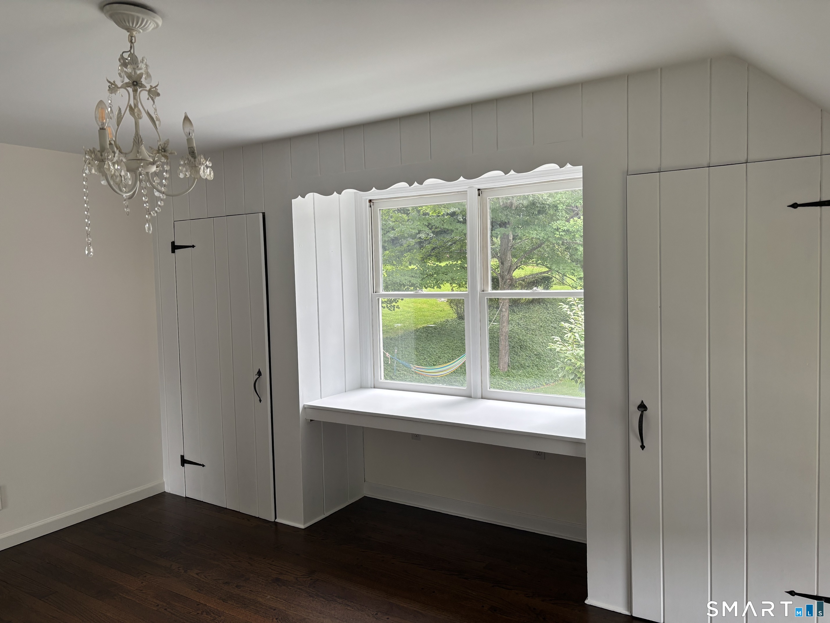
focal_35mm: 26
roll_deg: +1.5
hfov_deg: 67.3
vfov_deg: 53.1
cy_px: 312
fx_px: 623
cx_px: 415
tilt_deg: -3.1
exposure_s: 1/121
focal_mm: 5.96
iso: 64
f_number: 1.6
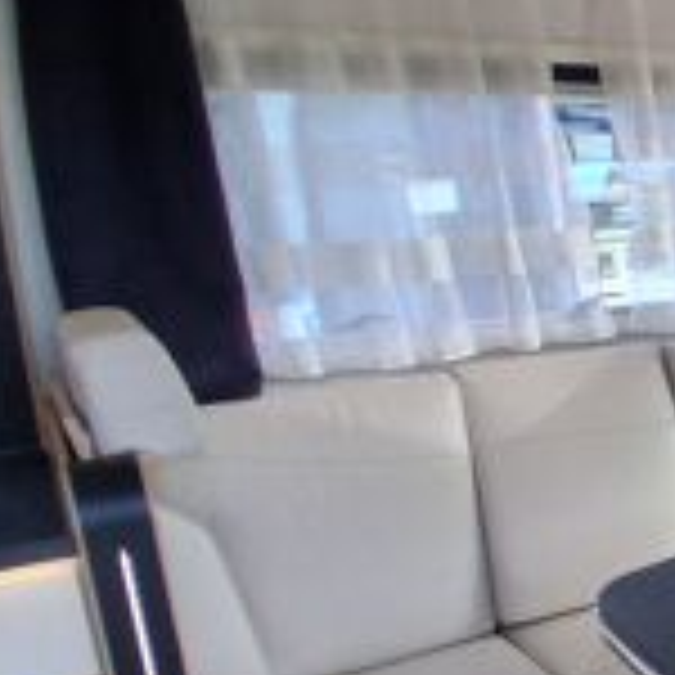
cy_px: 472
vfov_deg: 34.9
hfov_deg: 26.9
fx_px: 1059
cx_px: 972
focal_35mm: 48
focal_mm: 1.4
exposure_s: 1/160
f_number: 2.2
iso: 50
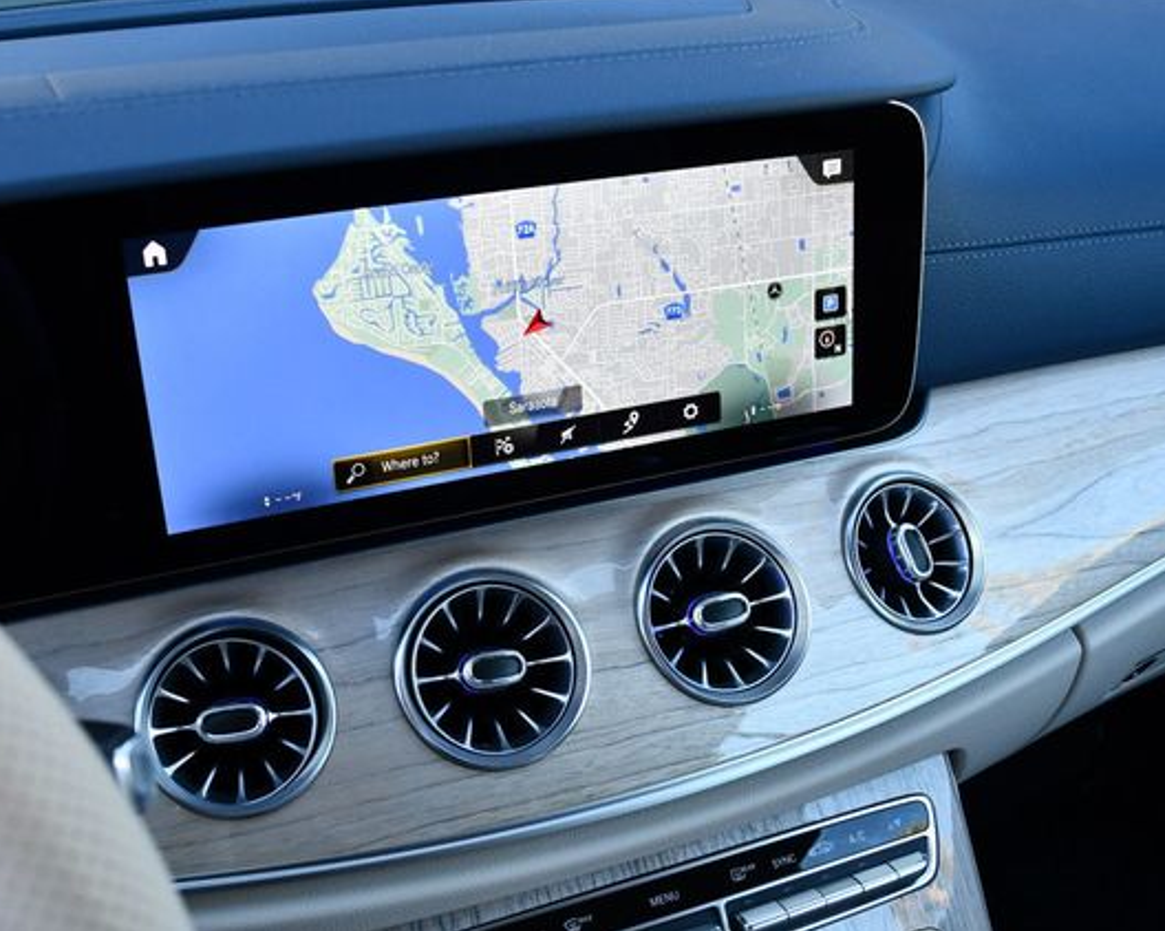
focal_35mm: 41
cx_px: 530
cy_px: 463
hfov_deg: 44.8
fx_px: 1413
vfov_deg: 36.5
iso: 560
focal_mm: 18
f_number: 3.5
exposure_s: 1/250
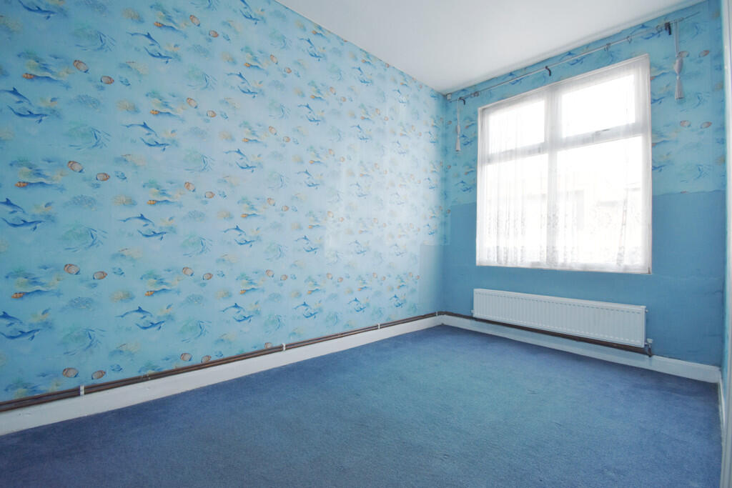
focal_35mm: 15
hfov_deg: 100.4
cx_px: 366
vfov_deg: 77.3
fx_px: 305
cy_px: 244
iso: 400
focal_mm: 10
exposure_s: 1/100
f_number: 5
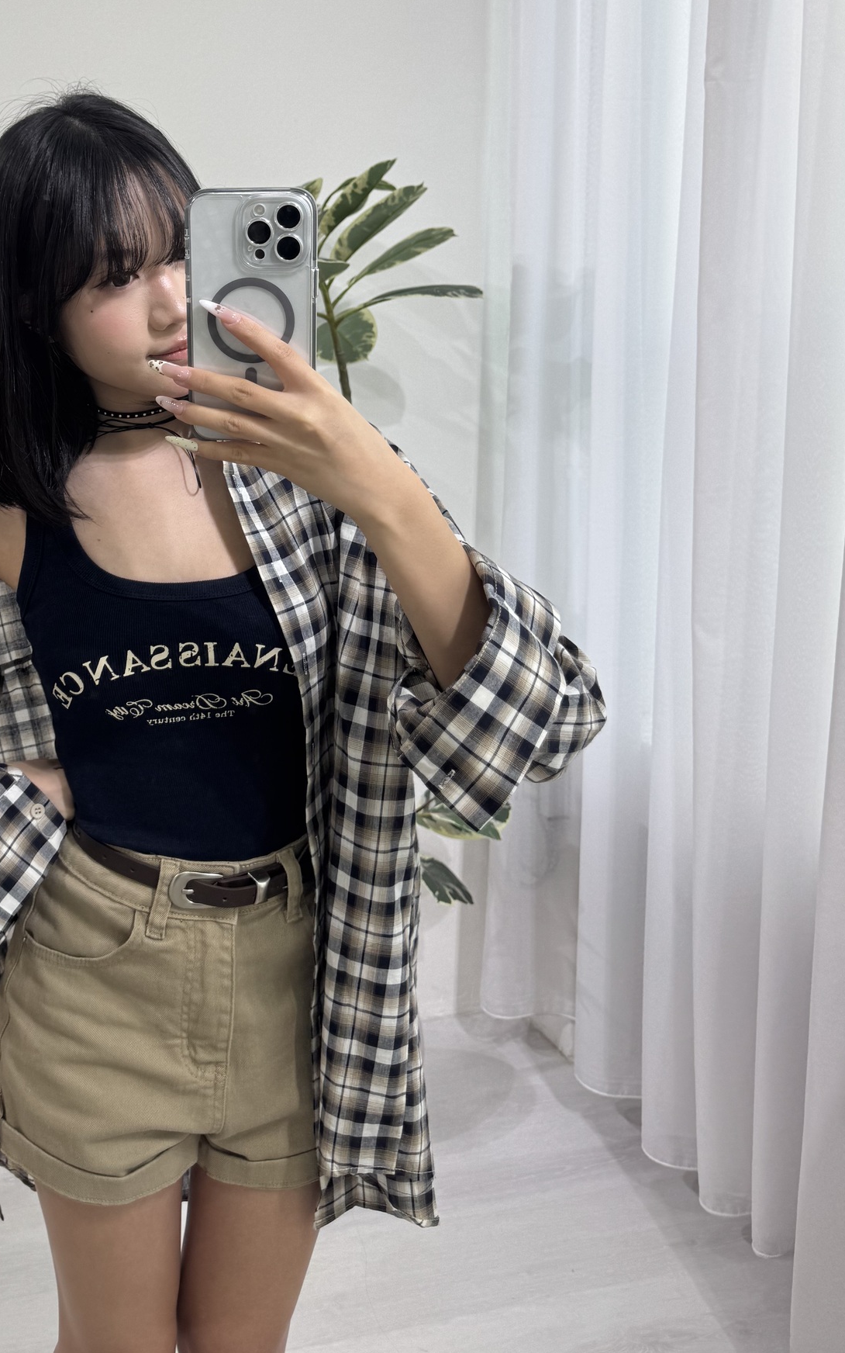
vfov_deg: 54.0
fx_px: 1290
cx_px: 170
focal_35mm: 35
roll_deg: +0.5
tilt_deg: -10.4
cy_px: 431
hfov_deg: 35.1
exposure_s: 1/412
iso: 80
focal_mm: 6.76
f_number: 1.78
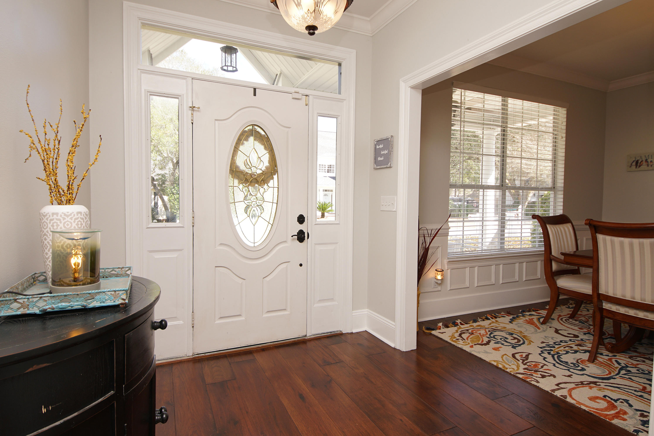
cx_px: 327
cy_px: 218
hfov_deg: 90.0
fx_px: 327
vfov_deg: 67.4
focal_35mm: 18
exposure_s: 1/60
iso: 125
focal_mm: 12
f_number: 4.5
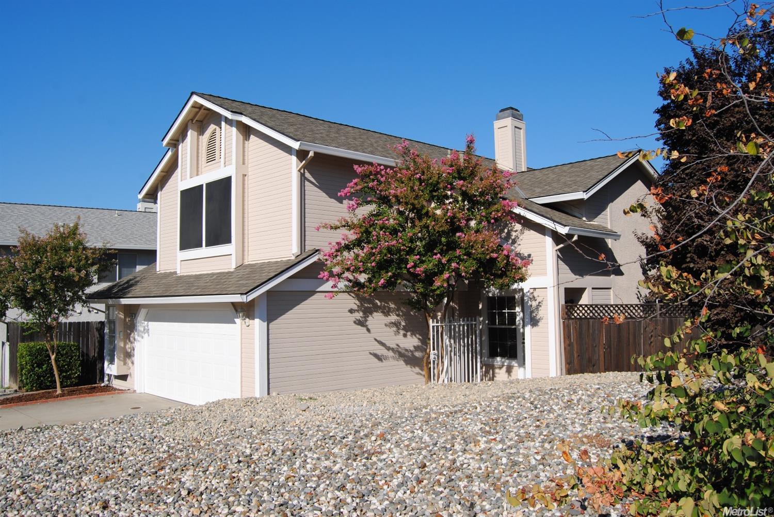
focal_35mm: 28
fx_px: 613
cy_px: 258
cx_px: 387
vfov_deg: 45.8
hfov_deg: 64.5
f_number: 9
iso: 100
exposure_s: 1/320
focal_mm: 19
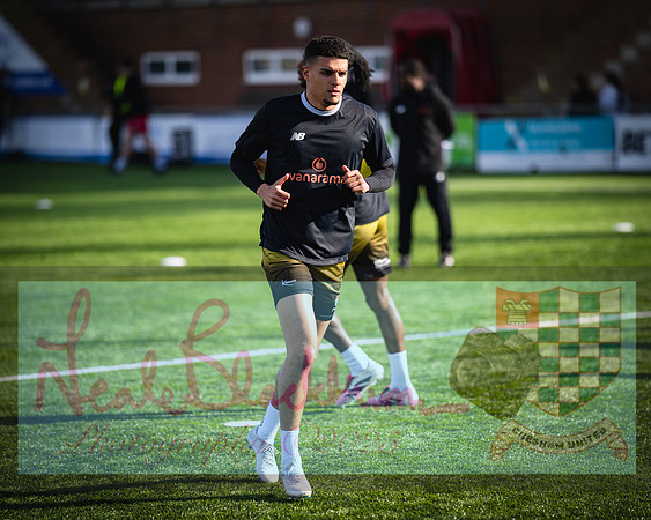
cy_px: 260
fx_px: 2932
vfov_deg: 10.1
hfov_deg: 12.7
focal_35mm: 152
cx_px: 326
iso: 80
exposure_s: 1/1600
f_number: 1.8
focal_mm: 135
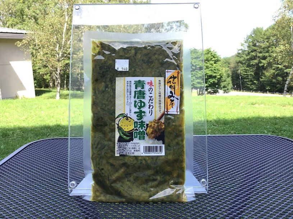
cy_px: 110
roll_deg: +0.7
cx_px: 146
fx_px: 262
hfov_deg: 58.4
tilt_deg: -11.7
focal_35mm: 31
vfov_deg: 45.4
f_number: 2.4
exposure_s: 1/244
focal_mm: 3.3
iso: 25
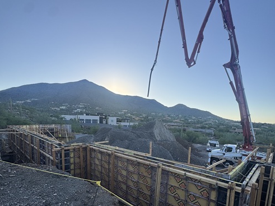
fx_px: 151
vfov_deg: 66.8
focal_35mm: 19
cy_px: 138
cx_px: 139
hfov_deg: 84.7
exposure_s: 1/582
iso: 40
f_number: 2.2
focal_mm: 2.22
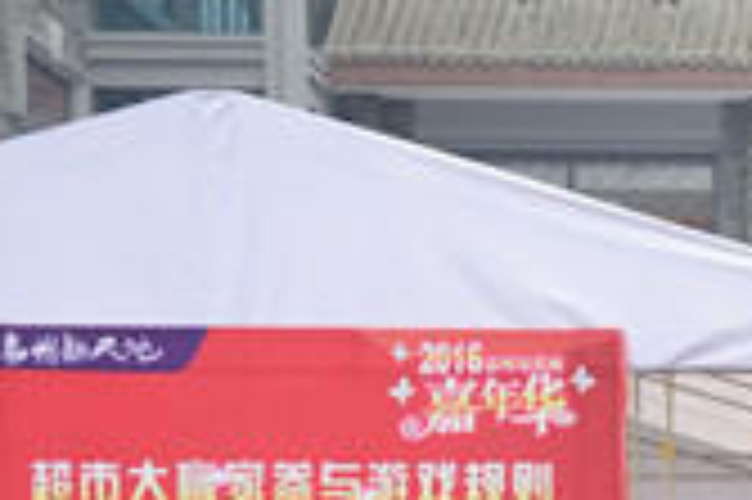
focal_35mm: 97
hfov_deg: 19.2
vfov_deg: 13.2
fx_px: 2024
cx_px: 1018
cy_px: 786
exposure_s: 1/100
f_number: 5
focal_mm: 18
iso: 400
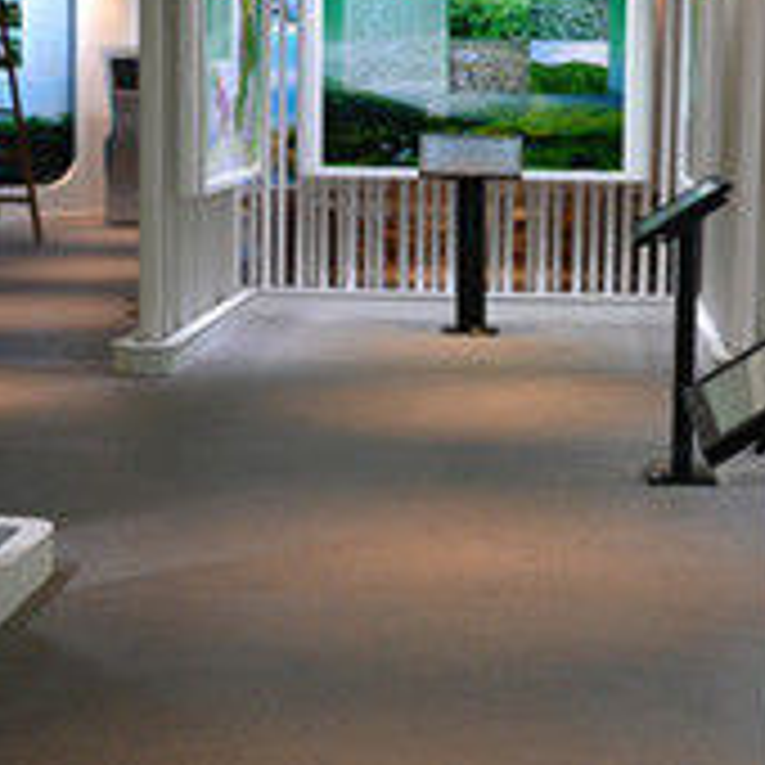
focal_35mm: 74
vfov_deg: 23.3
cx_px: 585
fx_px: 1850
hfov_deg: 23.1
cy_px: 252
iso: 400
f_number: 4
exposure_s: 1/60
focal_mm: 18
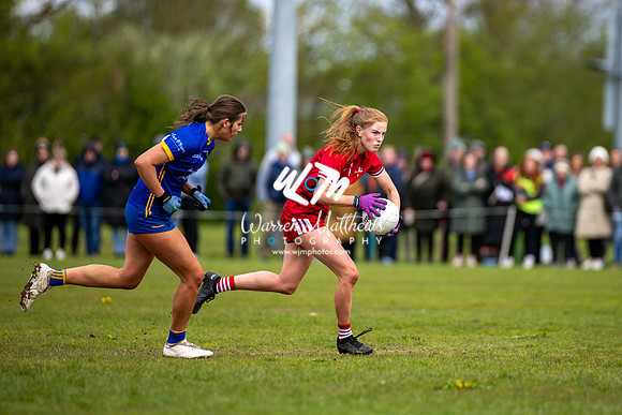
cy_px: 207
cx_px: 358
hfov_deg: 5.2
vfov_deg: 3.5
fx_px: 6795
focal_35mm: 393
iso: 220
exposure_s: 1/2500
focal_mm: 300
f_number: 2.8
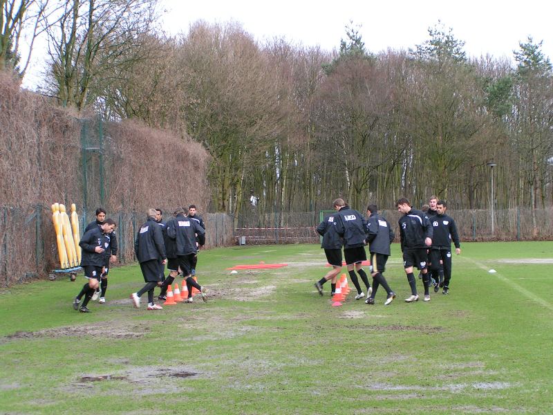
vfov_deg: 19.6
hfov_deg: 26.0
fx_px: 1198
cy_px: 208
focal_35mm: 75
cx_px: 276
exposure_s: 1/80
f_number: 5
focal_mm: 11.5
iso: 50
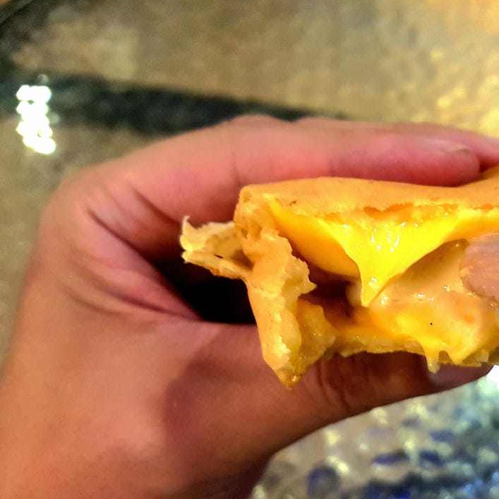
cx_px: 412
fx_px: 636
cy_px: 310
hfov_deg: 40.7
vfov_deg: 42.5
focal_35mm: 39
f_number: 1.7
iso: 250
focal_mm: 4.2
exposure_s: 1/10
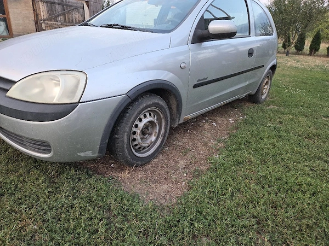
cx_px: 164
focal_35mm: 23
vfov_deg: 58.9
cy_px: 123
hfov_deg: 73.9
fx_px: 219
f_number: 1.8
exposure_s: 1/182
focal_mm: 5.4
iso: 200
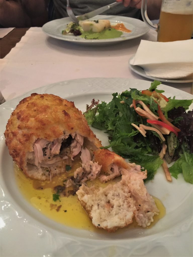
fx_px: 216
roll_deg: +1.1
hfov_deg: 48.2
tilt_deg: -36.9
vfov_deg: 61.7
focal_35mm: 29
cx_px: 96
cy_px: 128
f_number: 2.2
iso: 160
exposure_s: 1/33
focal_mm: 4.15
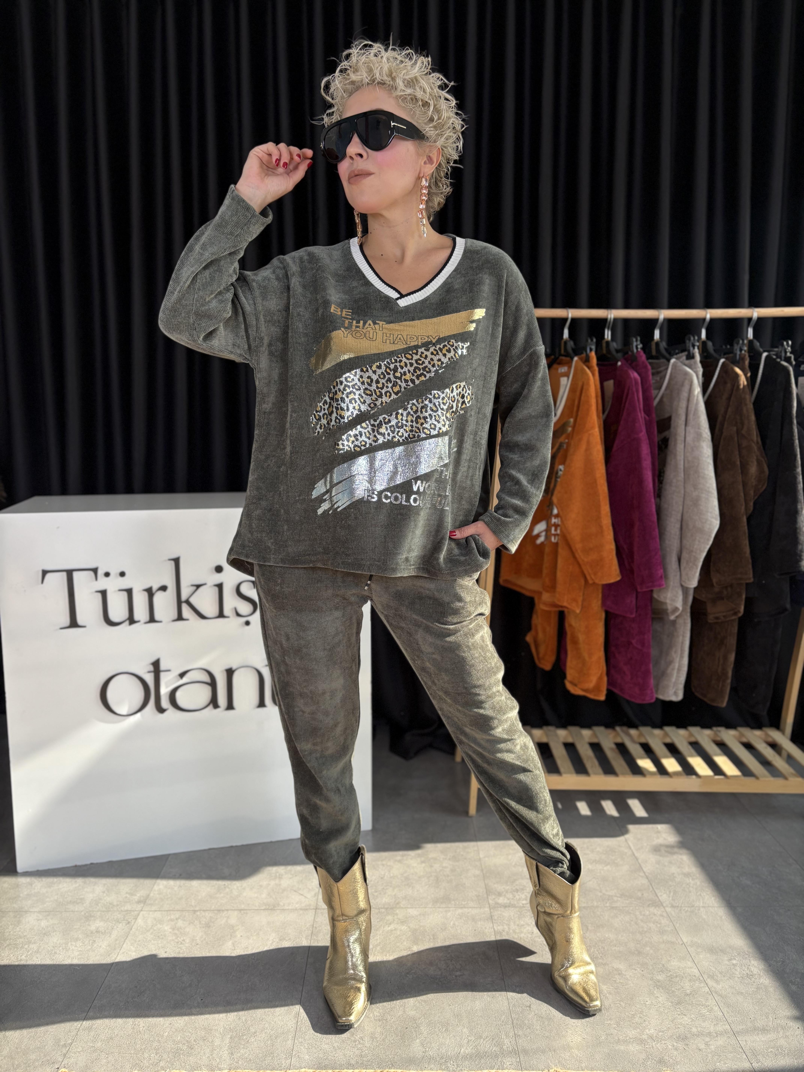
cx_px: 402
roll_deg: -0.4
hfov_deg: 53.1
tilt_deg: -8.4
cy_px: 536
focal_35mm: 26
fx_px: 805
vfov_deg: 67.3
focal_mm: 5.96
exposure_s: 1/94
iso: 125
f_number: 1.6
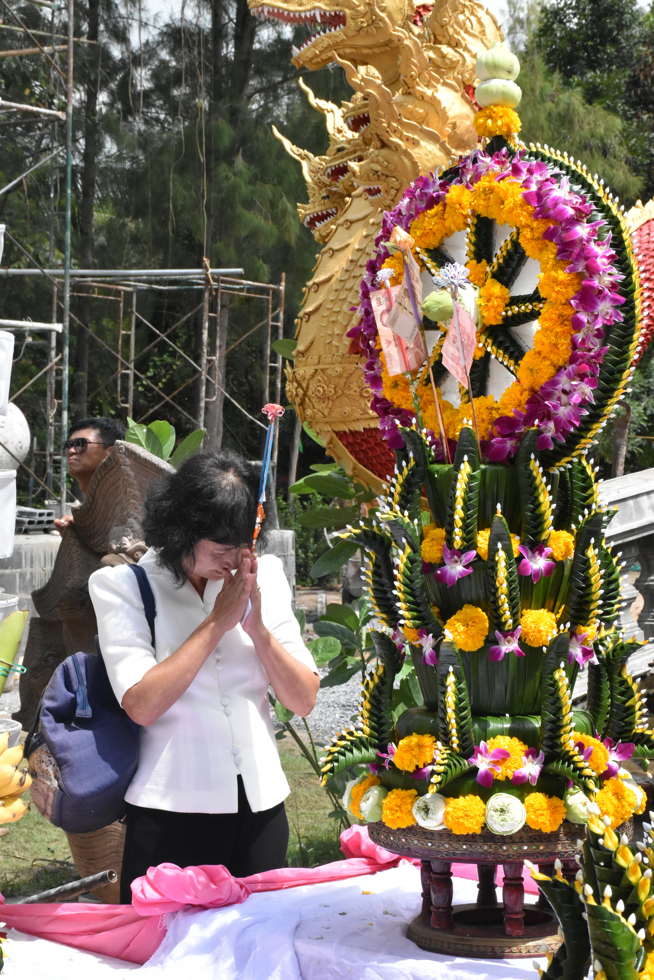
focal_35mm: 75
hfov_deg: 18.2
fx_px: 2044
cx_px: 327
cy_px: 490
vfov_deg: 27.0
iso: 2500
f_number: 16
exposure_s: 1/1000
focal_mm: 50
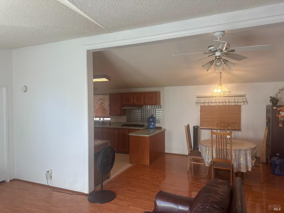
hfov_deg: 71.6
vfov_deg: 56.8
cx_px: 142
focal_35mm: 24
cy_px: 106
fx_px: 197
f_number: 1.78
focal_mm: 6.86
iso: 100
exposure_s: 1/120
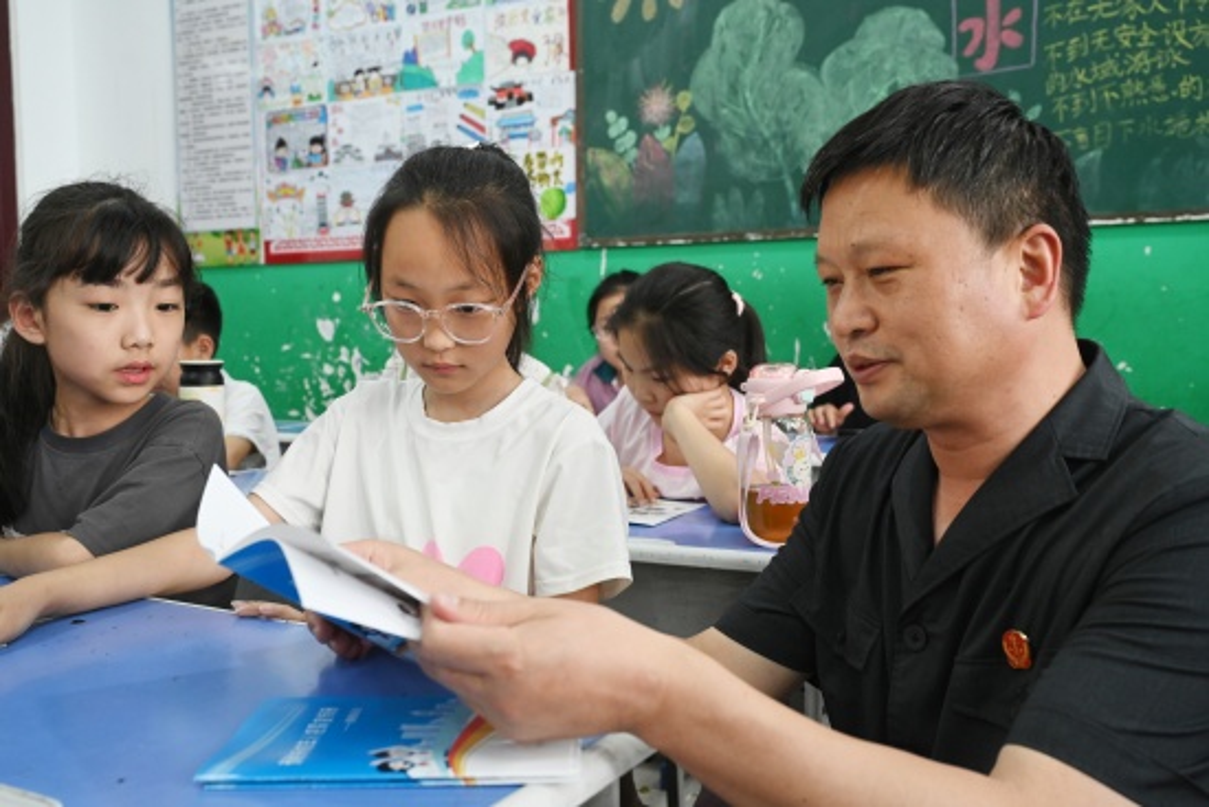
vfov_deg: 38.4
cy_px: 404
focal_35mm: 34
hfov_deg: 55.1
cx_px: 604
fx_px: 1159
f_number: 5.6
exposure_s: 1/125
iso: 1600
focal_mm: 34.5
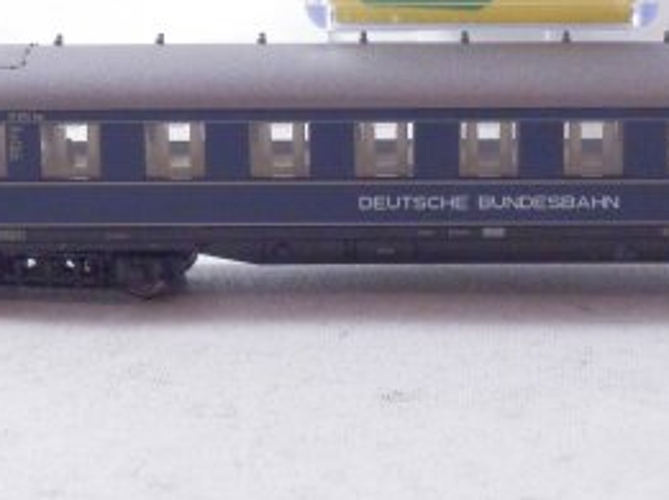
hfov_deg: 13.0
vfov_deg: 9.7
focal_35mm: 152
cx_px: 490
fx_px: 2934
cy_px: 144
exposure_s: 1/160
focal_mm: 11.9
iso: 1000
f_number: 4.4
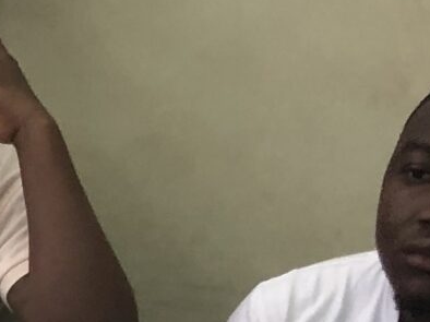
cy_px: 728
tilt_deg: -22.8
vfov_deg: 7.7
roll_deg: -2.7
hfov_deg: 9.0
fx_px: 2259
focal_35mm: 182
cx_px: -829
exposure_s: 1/33
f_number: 1.8
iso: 32
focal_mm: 3.99
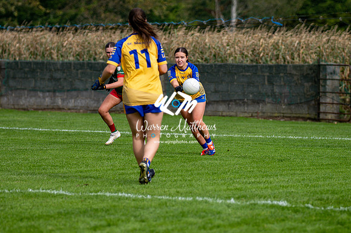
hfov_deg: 9.5
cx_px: 176
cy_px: 116
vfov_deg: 6.3
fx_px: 2114
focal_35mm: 217
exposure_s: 1/3200
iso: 220
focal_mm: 145
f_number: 2.8
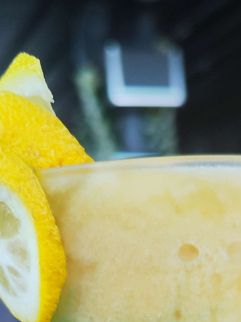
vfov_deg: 25.1
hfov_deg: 22.8
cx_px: 174
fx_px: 594
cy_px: 444
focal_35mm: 64
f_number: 1.69
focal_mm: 7.01
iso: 225
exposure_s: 1/120
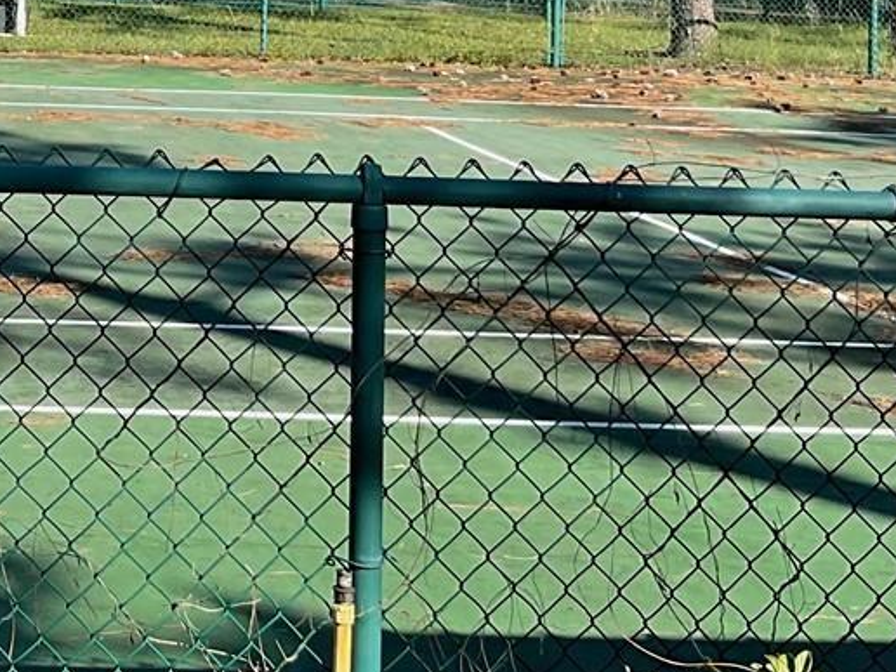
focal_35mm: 90
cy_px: -165
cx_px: -89
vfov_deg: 15.7
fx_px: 2330
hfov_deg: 20.7
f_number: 1.8
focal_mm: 3
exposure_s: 1/944
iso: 16
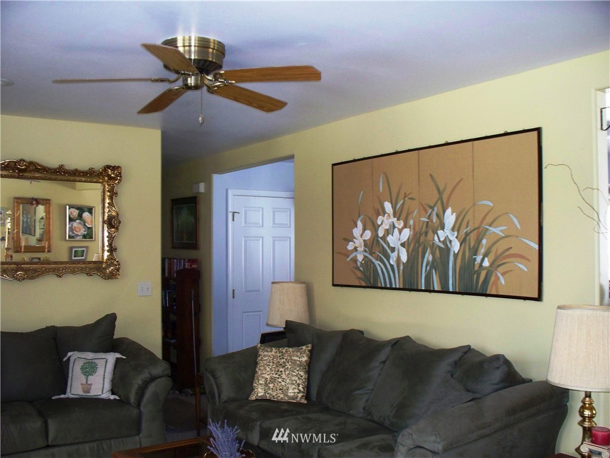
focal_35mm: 36
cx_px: 305
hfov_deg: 51.4
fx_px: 634
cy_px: 229
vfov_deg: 39.7
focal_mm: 7.54
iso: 200
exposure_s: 1/50
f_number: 2.8
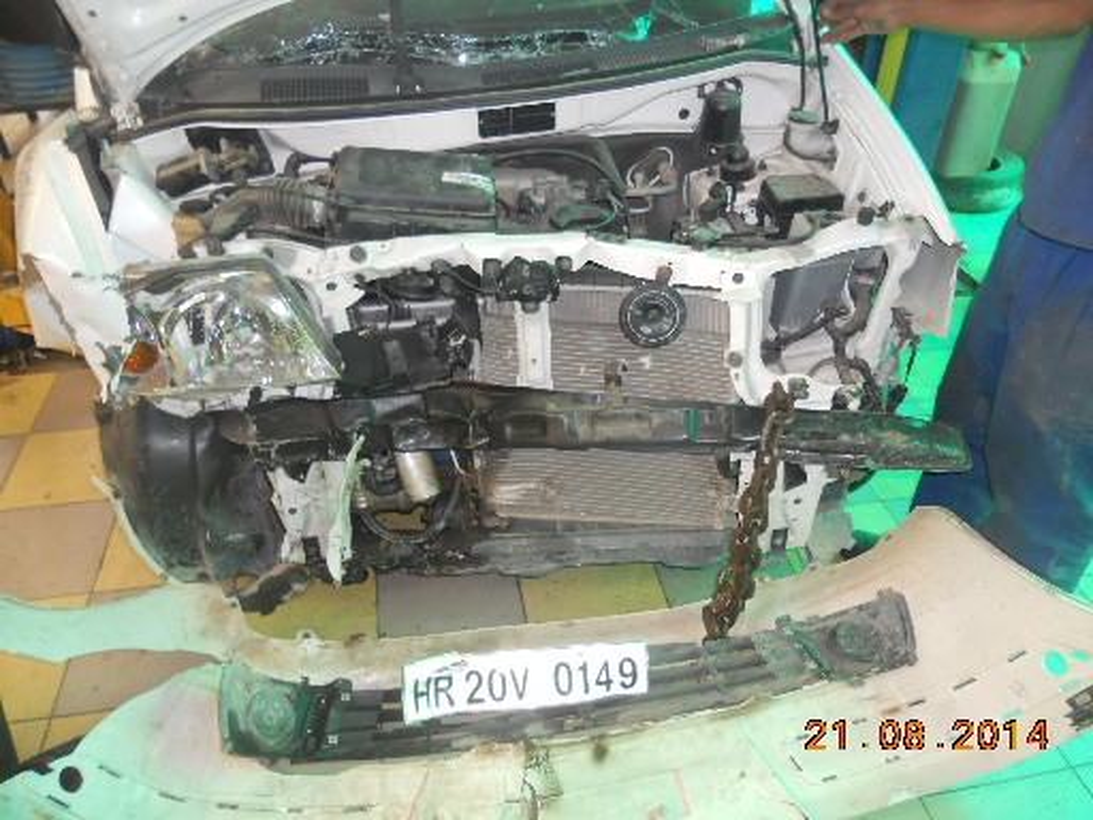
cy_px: 410
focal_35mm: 27
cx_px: 546
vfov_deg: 51.4
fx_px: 853
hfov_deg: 65.3
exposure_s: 1/25
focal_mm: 4.9
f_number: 3.2
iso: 200
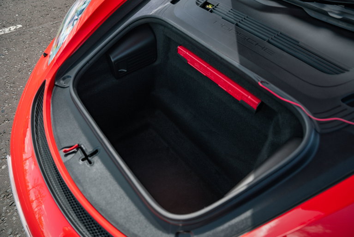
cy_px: 118
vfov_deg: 53.2
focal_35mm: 24
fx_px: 236
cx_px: 177
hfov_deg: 73.7
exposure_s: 1/500
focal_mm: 24
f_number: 2.8
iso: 160
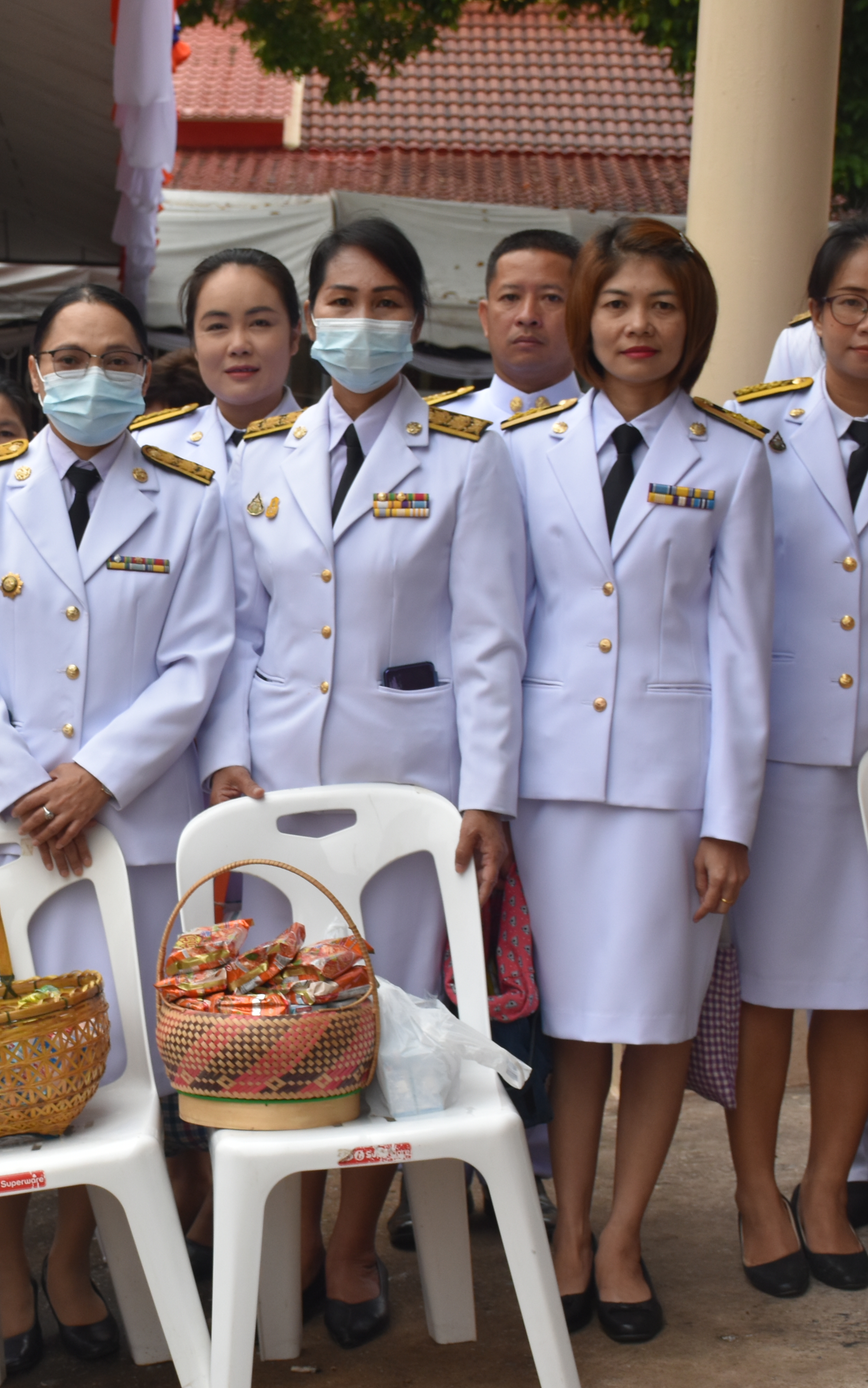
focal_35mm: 74
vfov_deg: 27.8
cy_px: 700
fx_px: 2801
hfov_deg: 17.4
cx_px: 111
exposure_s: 1/160
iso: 400
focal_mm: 32
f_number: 7.1
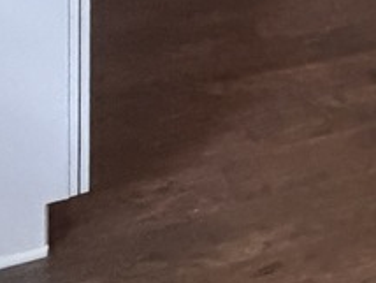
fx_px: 1022
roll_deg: -1.3
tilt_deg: -6.6
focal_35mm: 94
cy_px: -304
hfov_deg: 19.4
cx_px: 474
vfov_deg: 13.3
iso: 400
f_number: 2.2
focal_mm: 2.22
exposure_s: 1/60
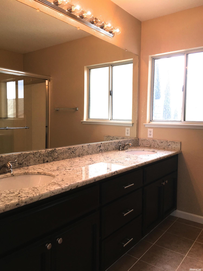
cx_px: 102
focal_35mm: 29
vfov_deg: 61.7
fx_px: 227
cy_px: 136
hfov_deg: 48.2
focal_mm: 4.15
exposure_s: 1/120
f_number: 2.2
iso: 25
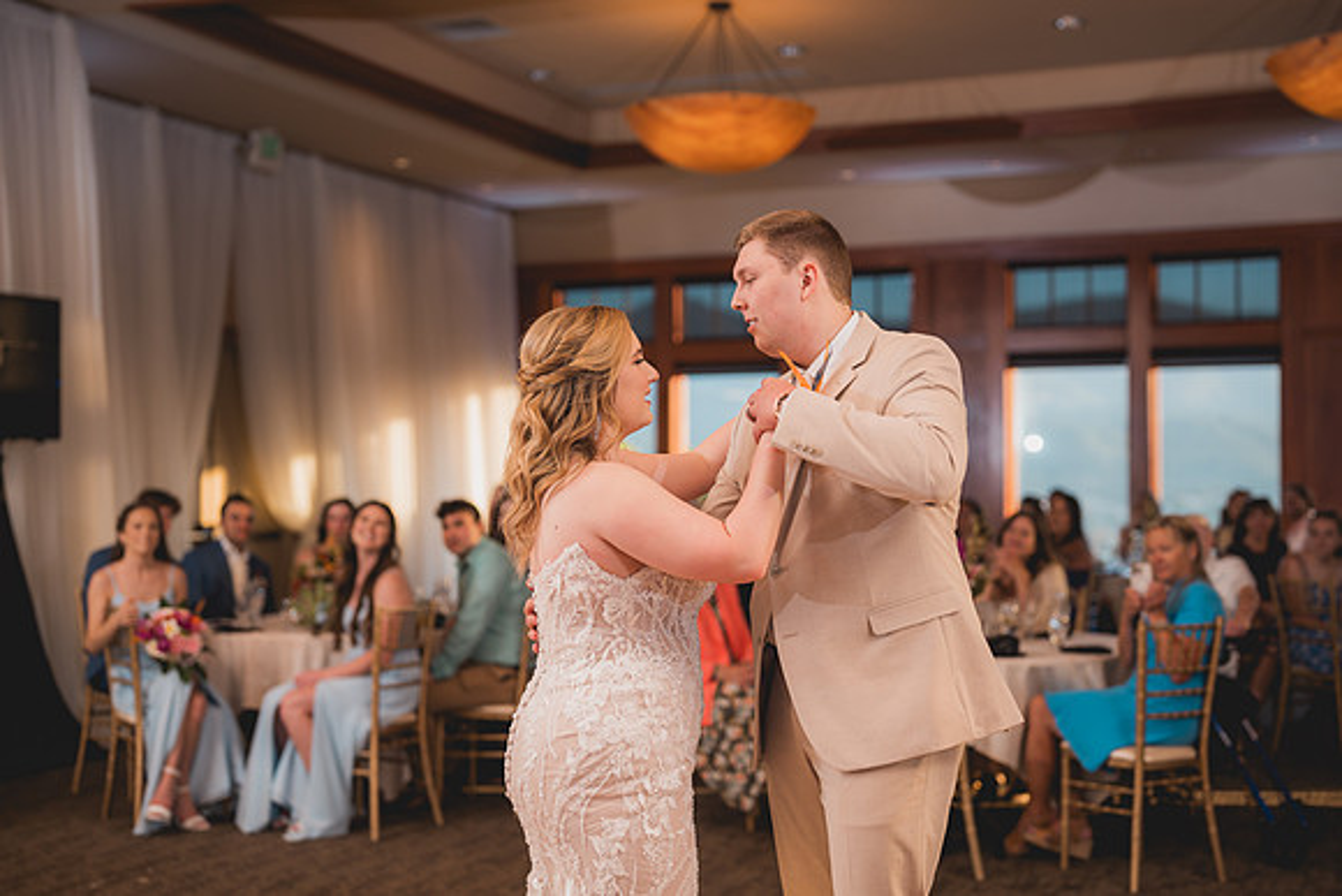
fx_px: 1864
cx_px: 671
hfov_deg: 39.6
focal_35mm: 50
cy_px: 448
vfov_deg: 27.0
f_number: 1.8
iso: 125
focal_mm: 50
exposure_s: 1/250
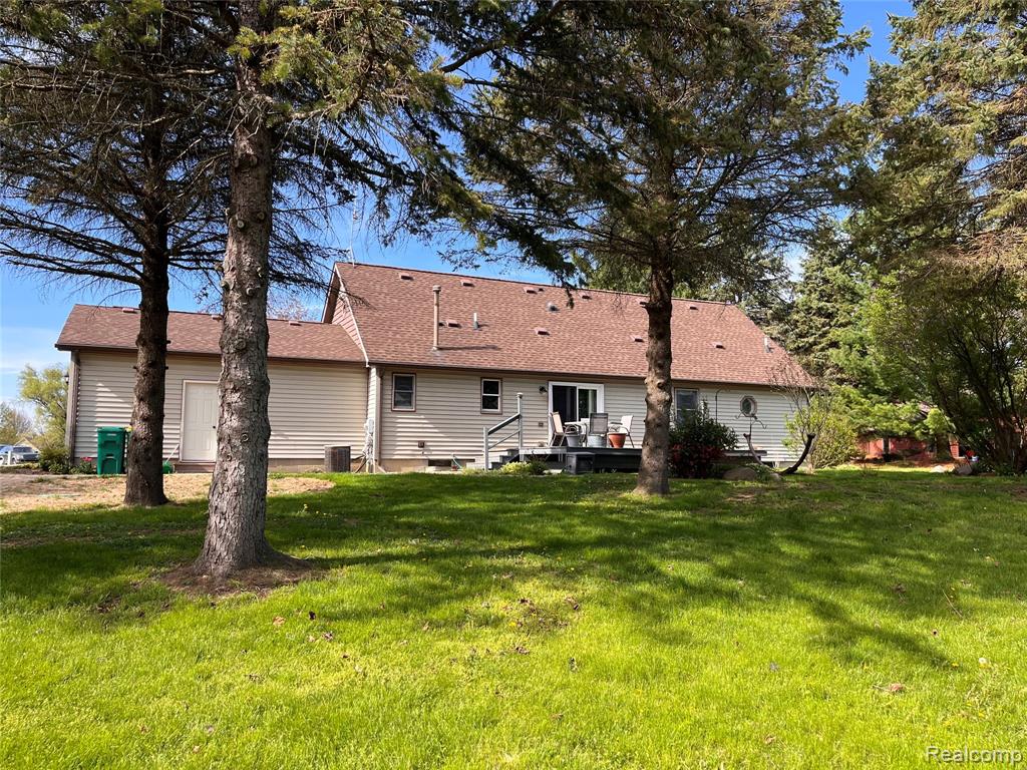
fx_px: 771
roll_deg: -0.6
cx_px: 514
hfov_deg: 67.3
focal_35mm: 26
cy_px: 385
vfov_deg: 53.1
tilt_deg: +6.3
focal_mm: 5.1
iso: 50
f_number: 1.6
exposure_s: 1/992
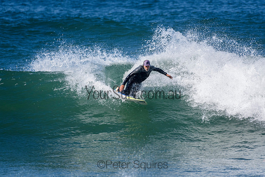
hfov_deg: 2.7
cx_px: 132
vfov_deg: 1.8
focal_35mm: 750
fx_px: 5523
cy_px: 88
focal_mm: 500
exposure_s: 1/4000
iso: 560
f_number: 5.6
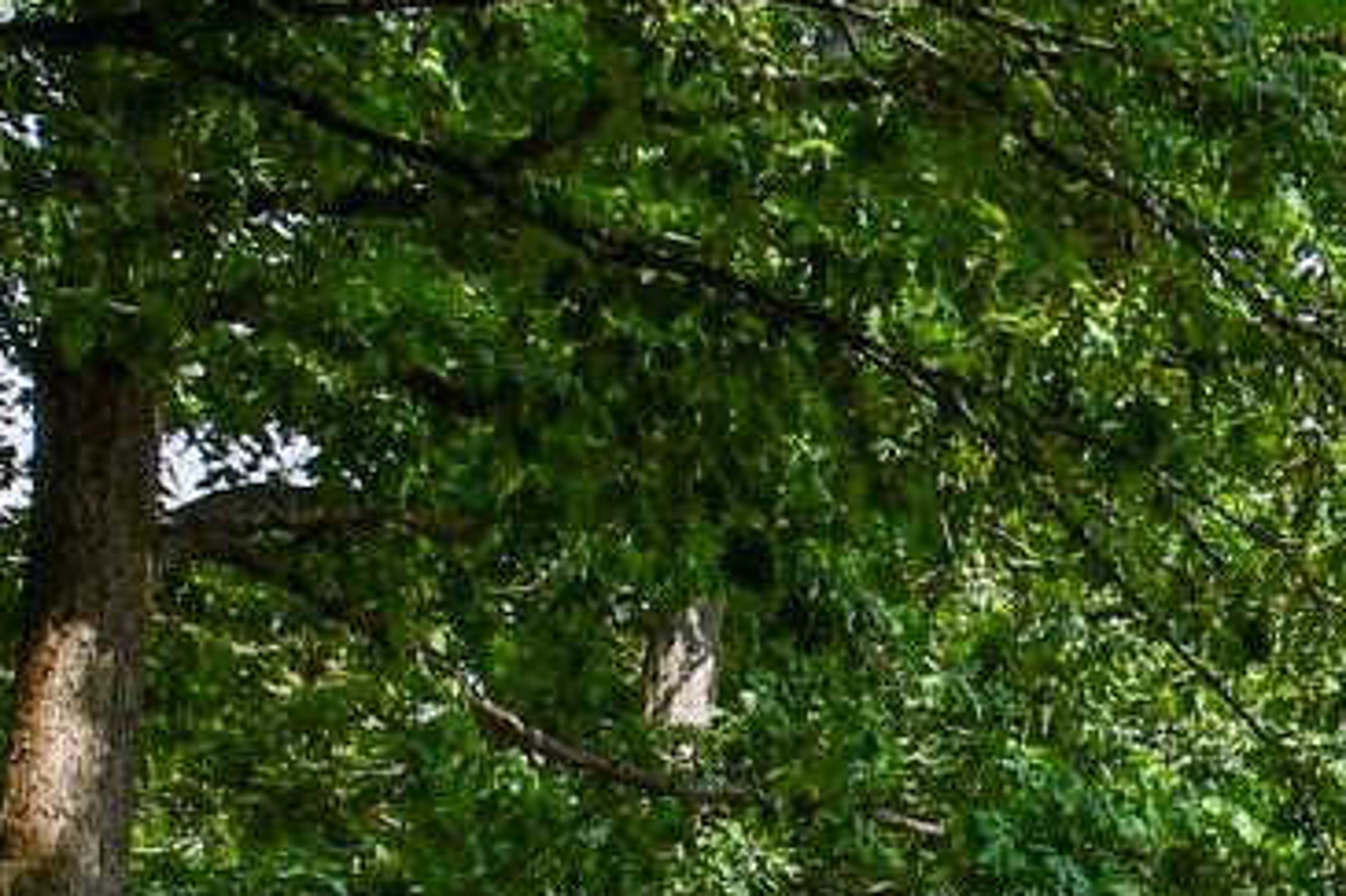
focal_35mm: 101
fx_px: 3774
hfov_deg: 15.6
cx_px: 2766
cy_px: 1890
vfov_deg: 11.8
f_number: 8
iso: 125
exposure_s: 1/250
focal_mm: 12
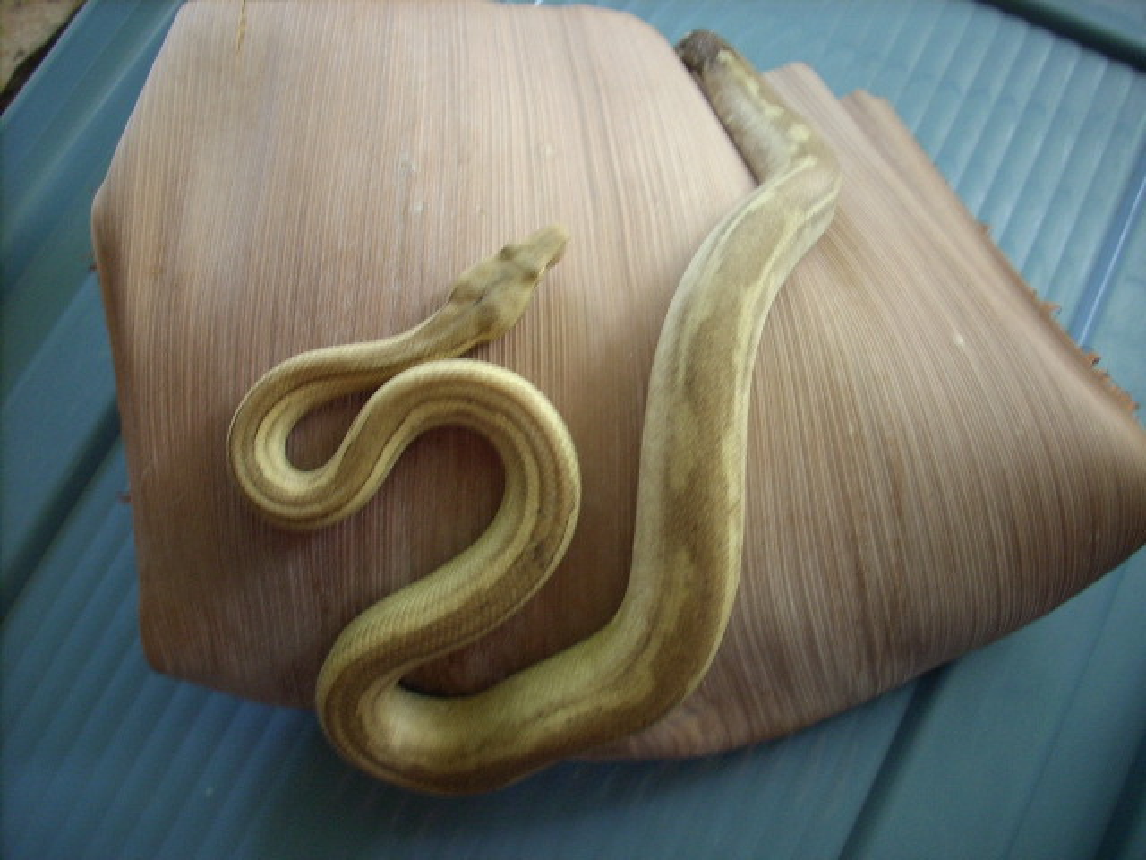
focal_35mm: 37
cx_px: 573
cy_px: 430
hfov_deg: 50.1
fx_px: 1225
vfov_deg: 38.7
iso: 124
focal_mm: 6.2
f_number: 2.8
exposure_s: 1/30
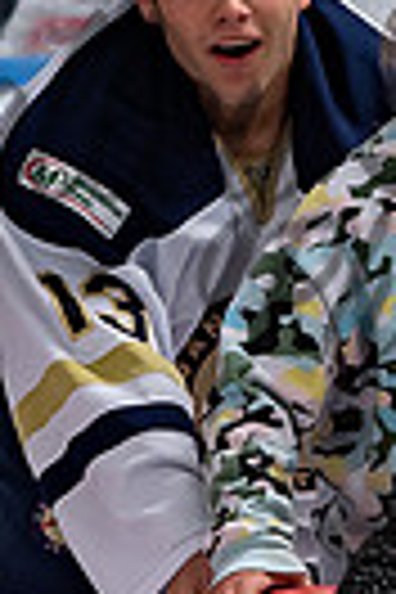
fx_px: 7375
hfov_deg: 3.1
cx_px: 461
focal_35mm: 447
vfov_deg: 4.6
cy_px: 323
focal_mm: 58
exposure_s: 1/250
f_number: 4
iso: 400
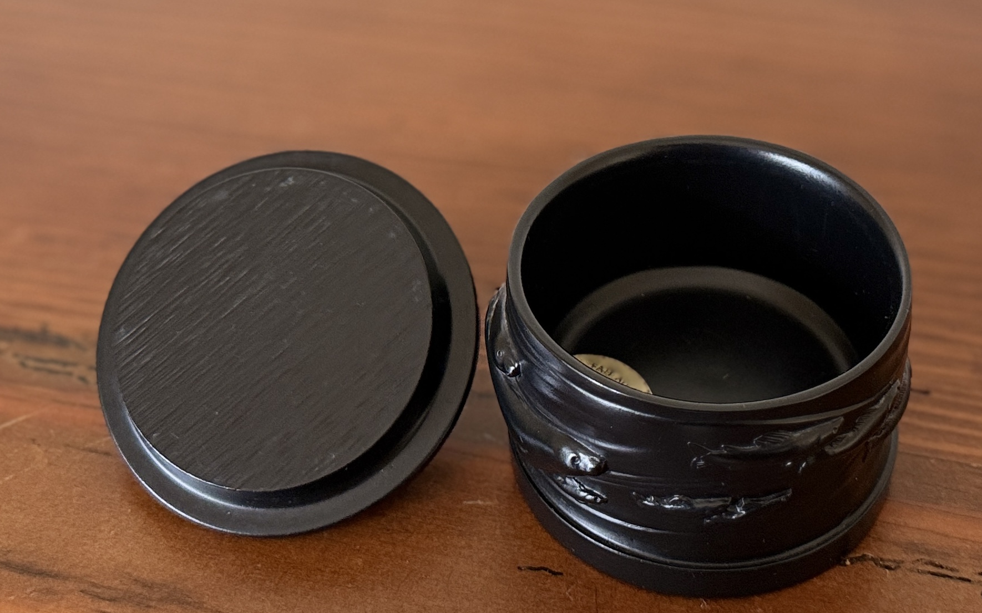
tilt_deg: -37.1
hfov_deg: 70.4
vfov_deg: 47.6
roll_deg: +1.3
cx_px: 489
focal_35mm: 26
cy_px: 296
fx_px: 696
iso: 250
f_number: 1.78
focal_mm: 6.76
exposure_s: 1/60
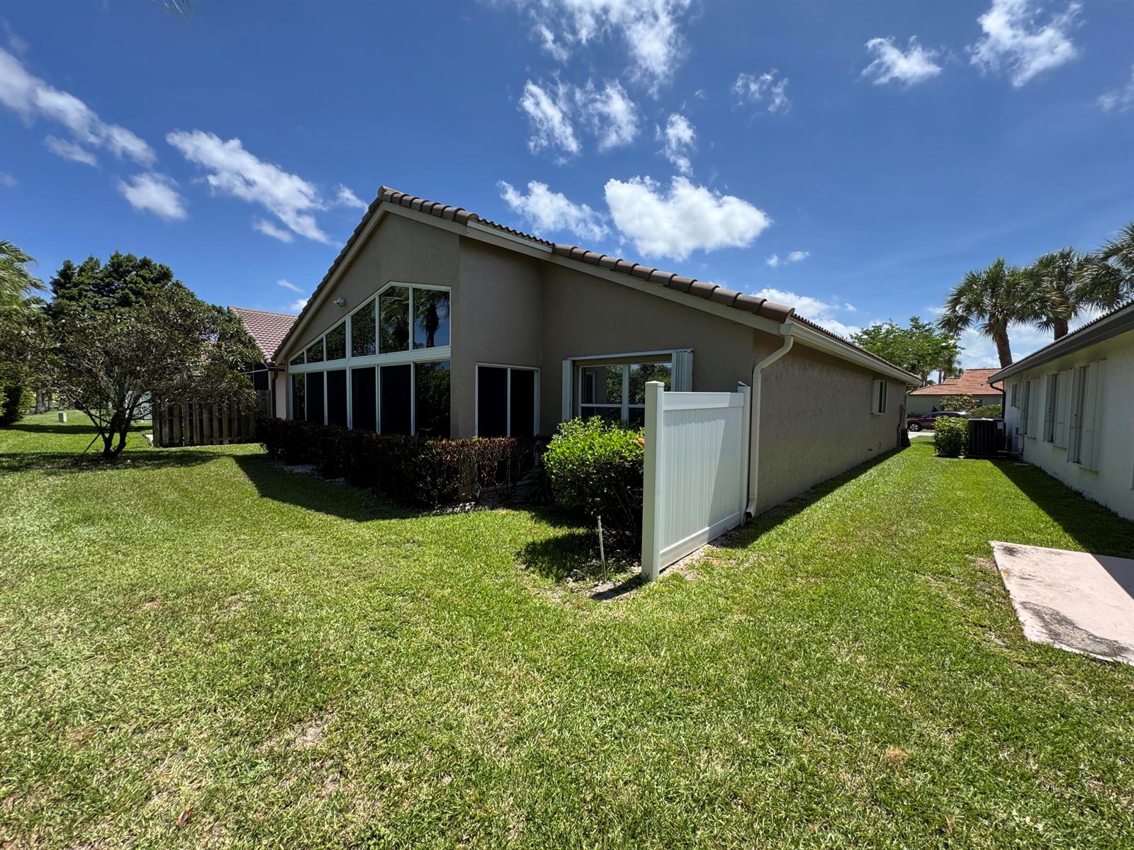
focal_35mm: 14
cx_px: 567
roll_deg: -1.6
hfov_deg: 102.1
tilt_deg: -4.1
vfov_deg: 85.7
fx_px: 459
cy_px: 425
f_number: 2.2
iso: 40
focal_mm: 2.22
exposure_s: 1/879
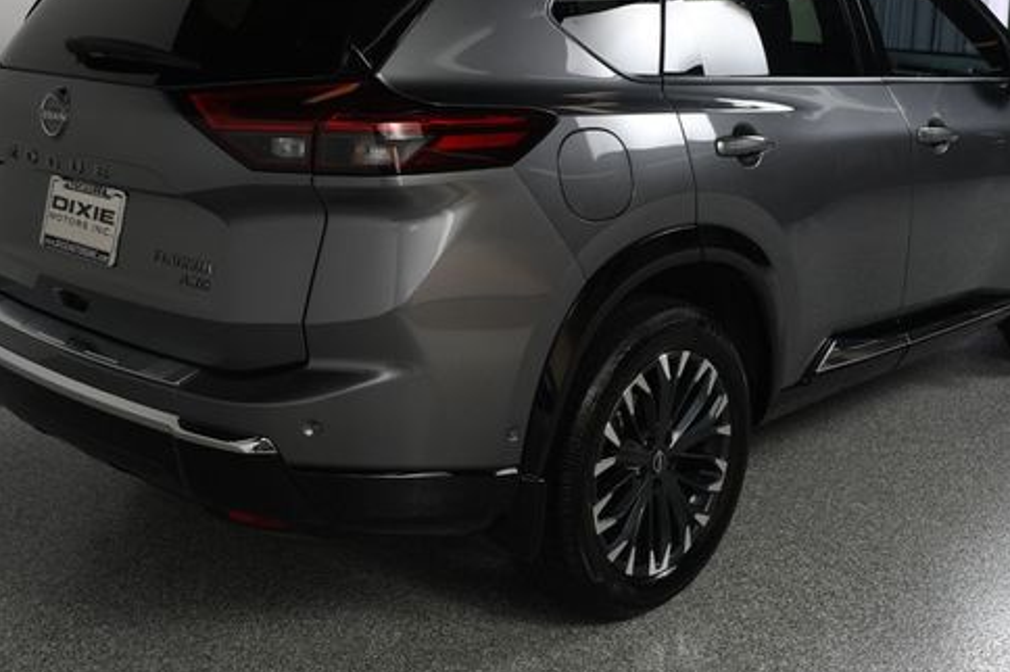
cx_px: 530
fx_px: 1262
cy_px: 246
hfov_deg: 43.6
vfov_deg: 29.7
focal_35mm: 45
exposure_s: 1/160
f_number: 10
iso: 100
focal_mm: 23
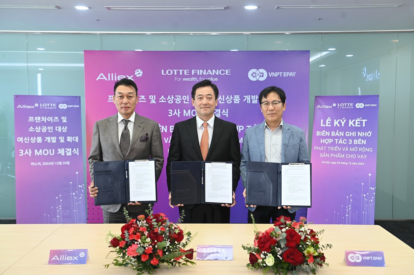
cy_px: 138
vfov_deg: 30.5
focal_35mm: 44
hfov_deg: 44.5
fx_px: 506
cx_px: 207
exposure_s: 1/125
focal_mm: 44
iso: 1250
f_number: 4
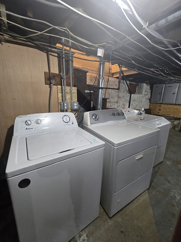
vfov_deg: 106.2
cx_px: 90
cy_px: 121
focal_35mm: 13
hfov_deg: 89.9
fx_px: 91
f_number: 2.2
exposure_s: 1/60
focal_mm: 2.2
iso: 640
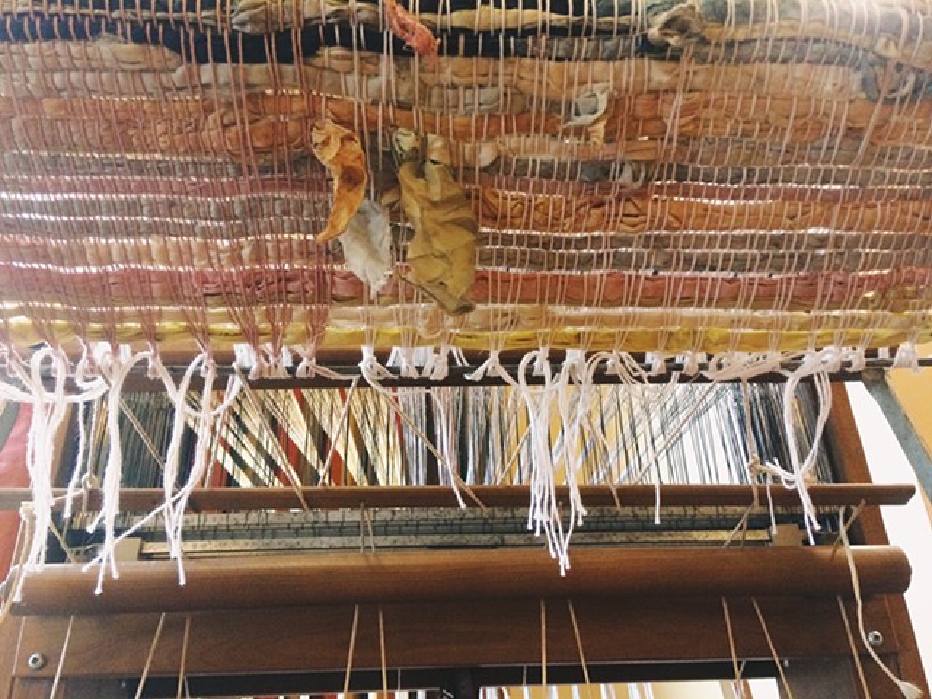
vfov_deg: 48.2
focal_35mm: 29
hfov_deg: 61.7
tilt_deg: +26.3
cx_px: 466
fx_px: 781
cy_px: 350
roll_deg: +3.3
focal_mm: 4.2
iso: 250
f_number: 2.2
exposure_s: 1/30
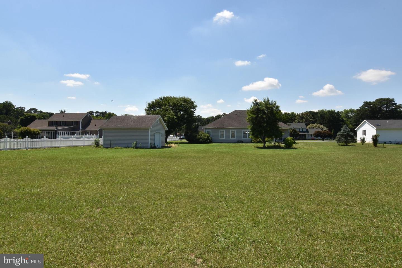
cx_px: 201
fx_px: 235
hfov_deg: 81.2
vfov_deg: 59.6
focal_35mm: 21
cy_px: 134
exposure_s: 1/200
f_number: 22
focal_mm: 14
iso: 400
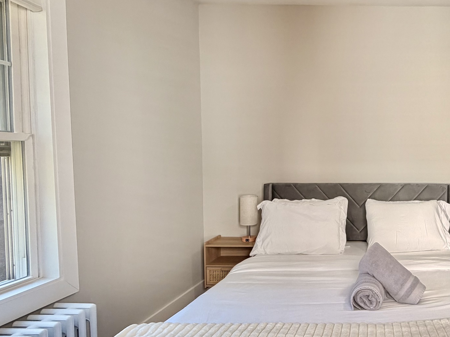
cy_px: 175
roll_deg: +0.1
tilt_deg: -4.1
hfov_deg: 55.0
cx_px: 390
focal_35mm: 29
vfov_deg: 48.2
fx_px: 377
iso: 100
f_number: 2.2
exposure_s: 1/120
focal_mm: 2.22
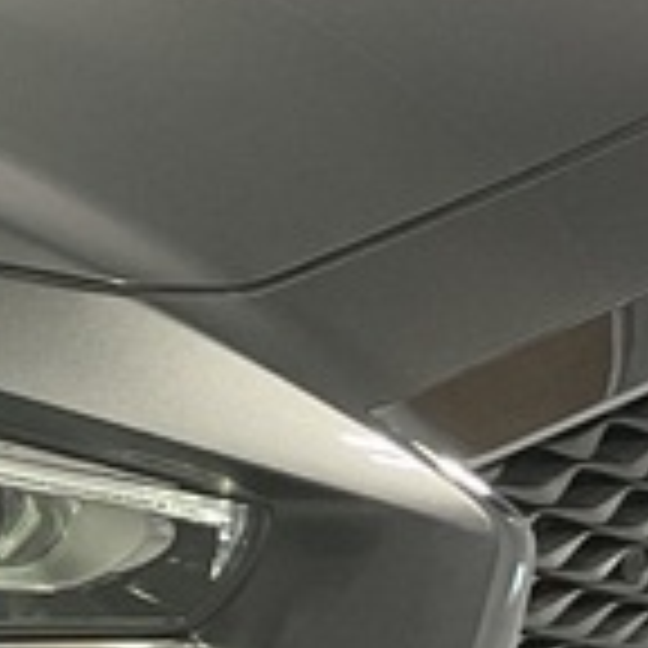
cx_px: -1004
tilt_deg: -19.7
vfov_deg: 10.2
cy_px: 148
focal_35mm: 171
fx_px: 3622
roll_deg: +0.7
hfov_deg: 9.0
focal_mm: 3
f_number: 1.8
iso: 64
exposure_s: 1/100
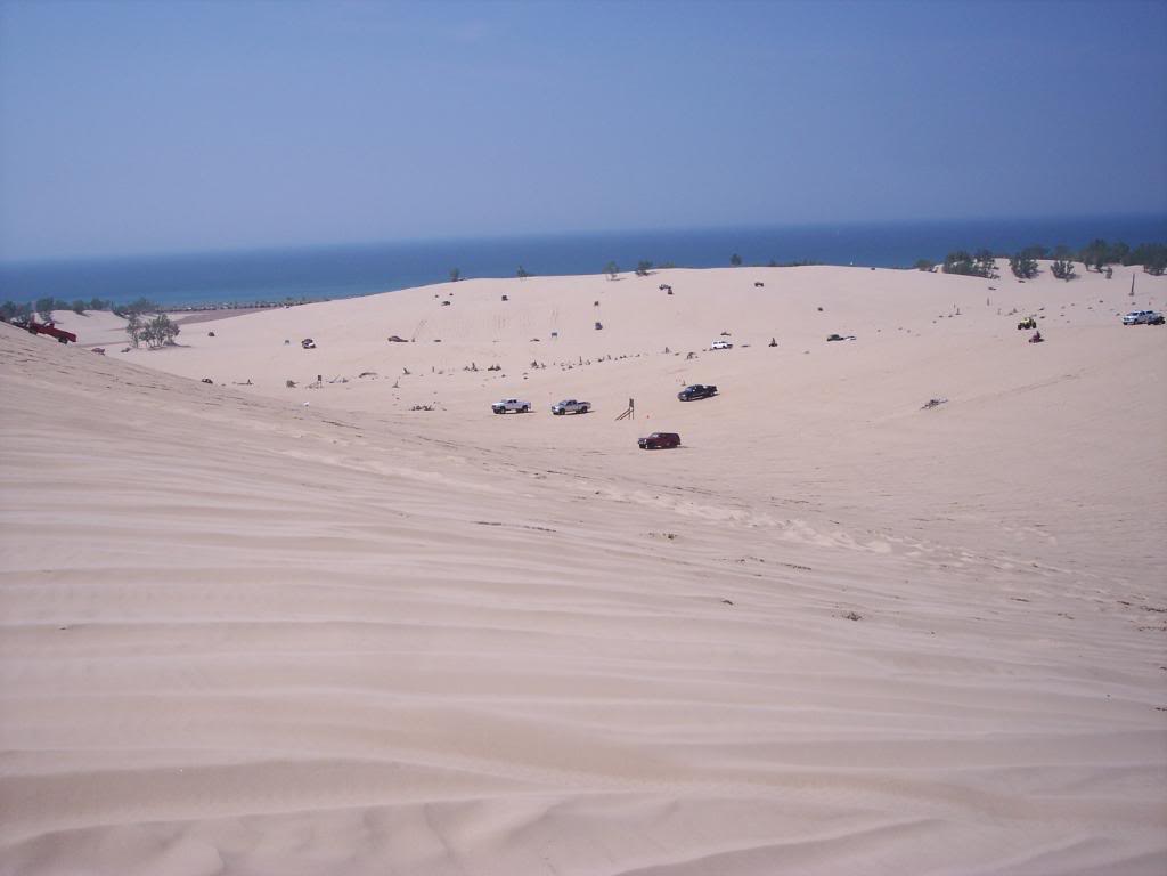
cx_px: 584
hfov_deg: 47.9
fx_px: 1315
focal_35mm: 39
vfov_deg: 36.8
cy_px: 438
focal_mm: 8
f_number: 5.6
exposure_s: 1/750
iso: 100
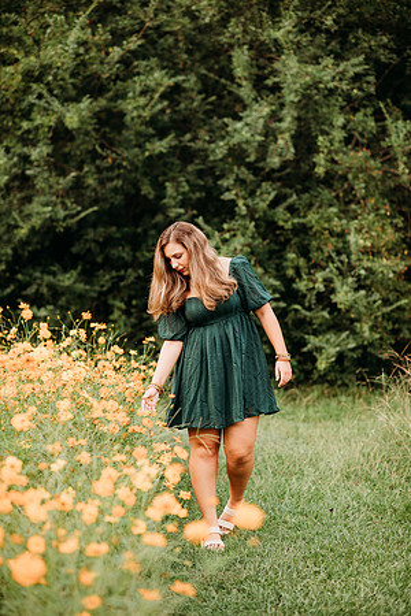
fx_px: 1456
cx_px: 206
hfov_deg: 16.1
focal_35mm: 85
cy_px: 308
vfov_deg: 23.9
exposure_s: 1/400
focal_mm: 85
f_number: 2.2
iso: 100
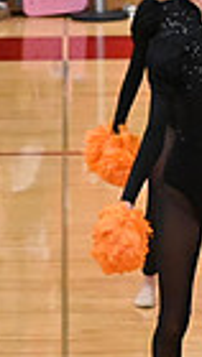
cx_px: 680
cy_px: 210
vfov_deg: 4.7
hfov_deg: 2.6
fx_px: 4341
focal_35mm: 457
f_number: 4
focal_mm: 70
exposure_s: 1/400
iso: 8000
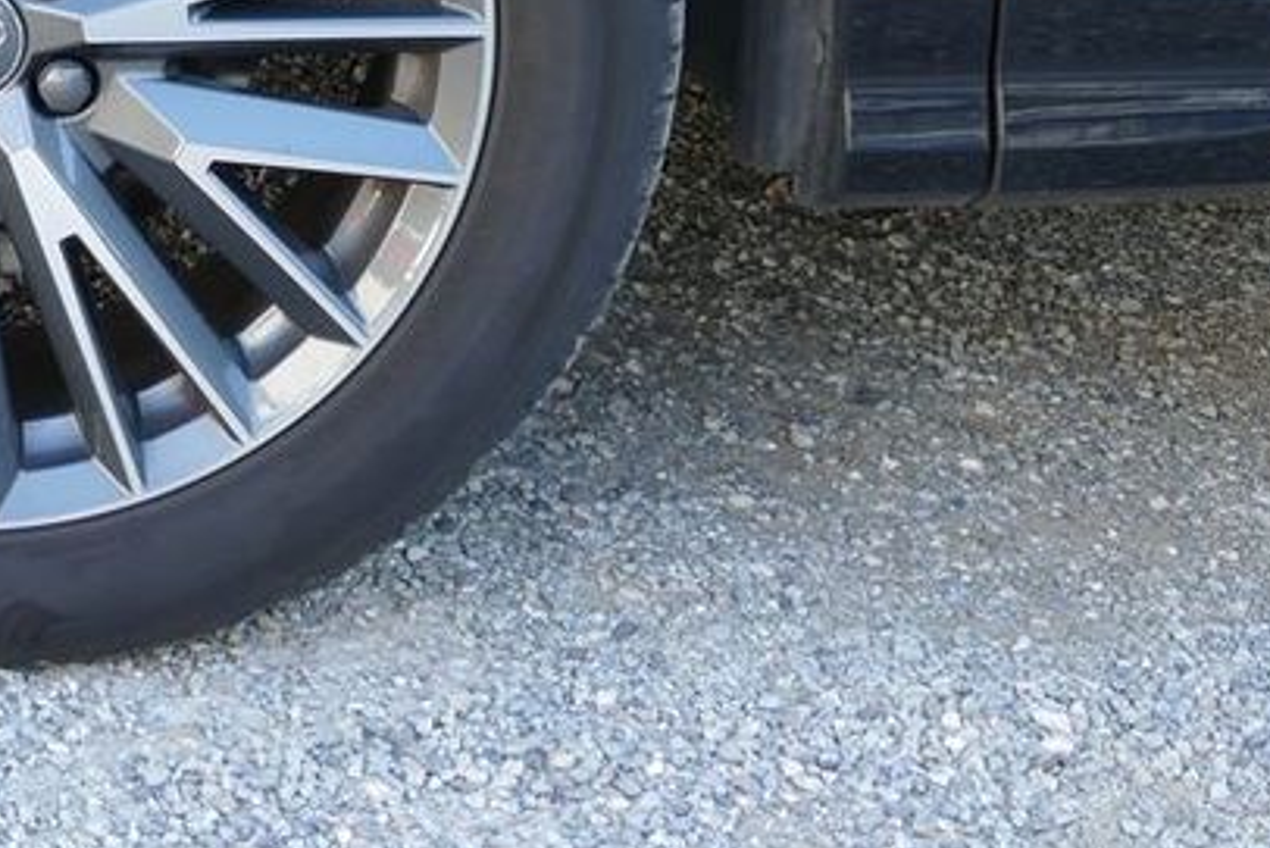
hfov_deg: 18.6
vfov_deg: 12.7
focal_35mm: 106
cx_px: -72
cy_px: -95
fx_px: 3741
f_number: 3.2
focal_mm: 15.51
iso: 160
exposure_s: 1/80
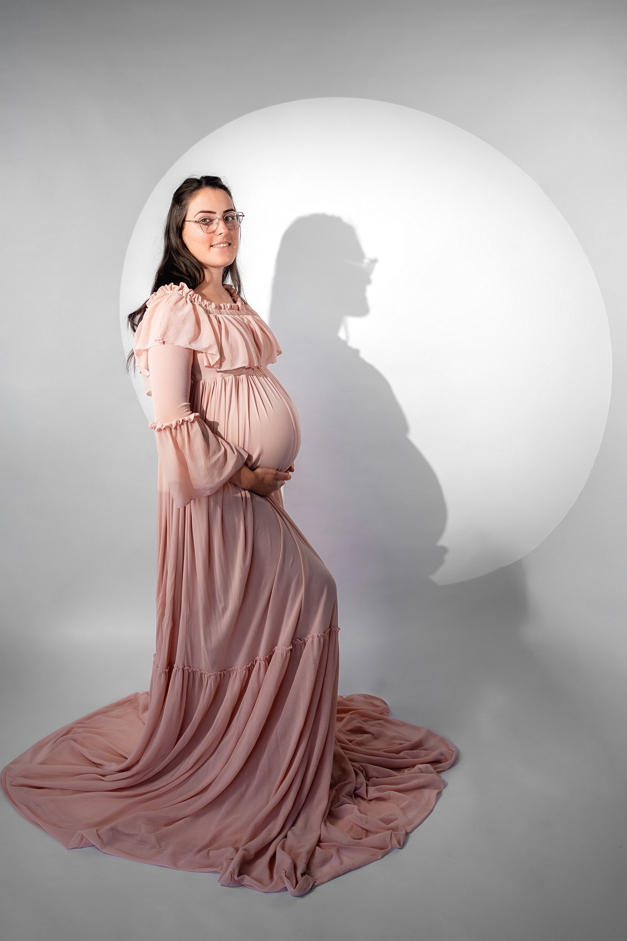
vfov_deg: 54.4
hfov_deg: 37.9
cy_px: 470
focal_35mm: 35
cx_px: 314
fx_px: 914
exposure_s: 1/250
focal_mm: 35
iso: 200
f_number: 2.8
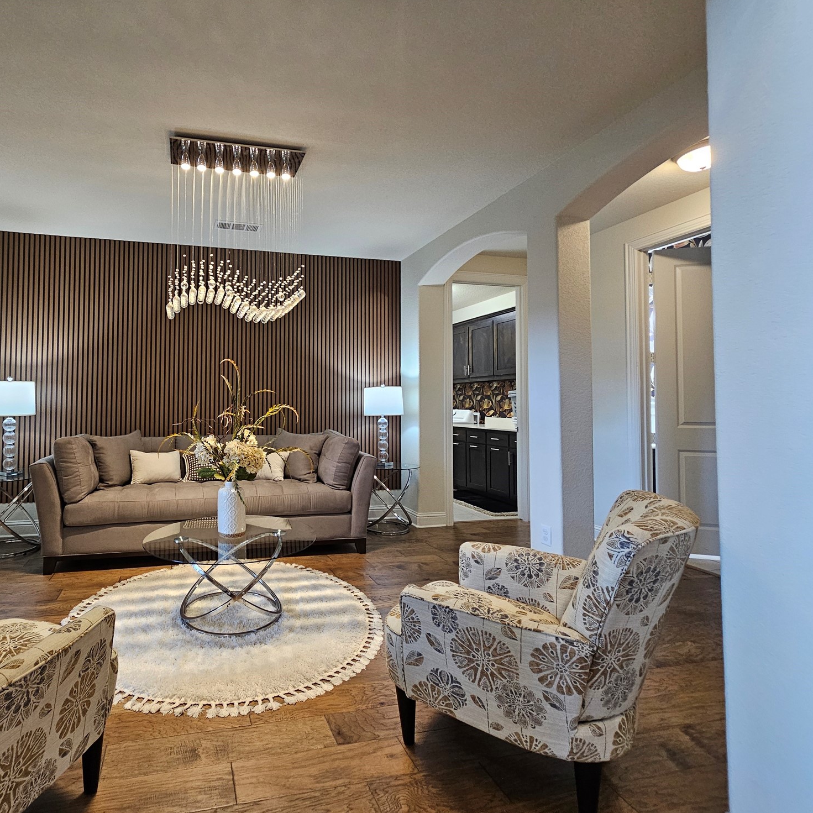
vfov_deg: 87.4
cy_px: 391
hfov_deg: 84.4
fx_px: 425
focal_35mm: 16
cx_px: 271
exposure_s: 1/60
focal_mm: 2.2
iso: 320
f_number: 2.2
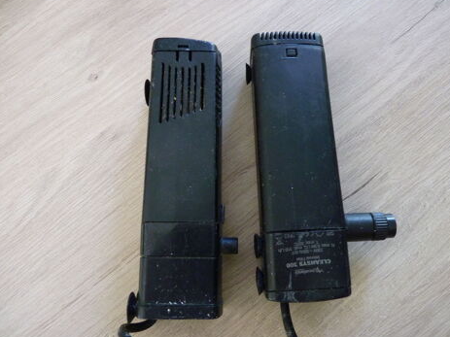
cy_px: 168
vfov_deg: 49.7
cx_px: 231
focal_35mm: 28
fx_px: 364
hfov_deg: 63.4
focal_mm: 4.8
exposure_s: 1/20
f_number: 2.8
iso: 400
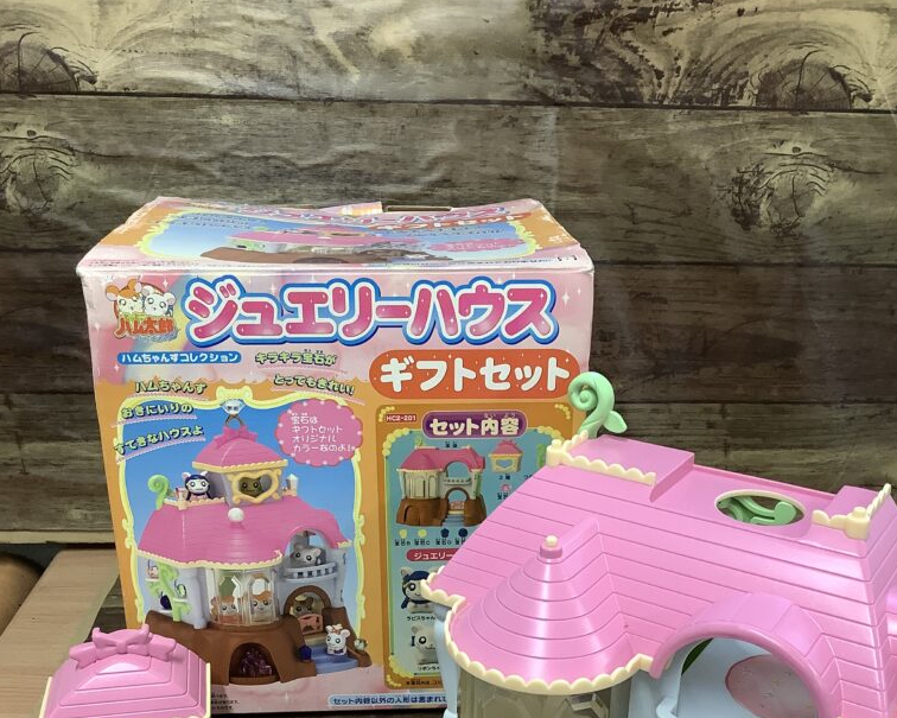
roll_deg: -1.6
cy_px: 558
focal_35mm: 41
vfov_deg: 35.5
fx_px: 1089
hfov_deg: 44.8
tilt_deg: -24.9
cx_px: 448
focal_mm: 3.3
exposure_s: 1/60
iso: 80
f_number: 2.4
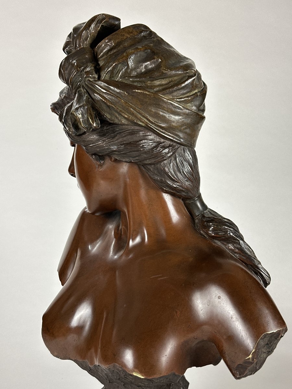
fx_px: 540
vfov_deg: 39.7
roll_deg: -2.3
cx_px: 146
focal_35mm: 48
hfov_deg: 30.3
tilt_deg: -4.4
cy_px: 194
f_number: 1.78
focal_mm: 6.86
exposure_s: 1/50
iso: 80
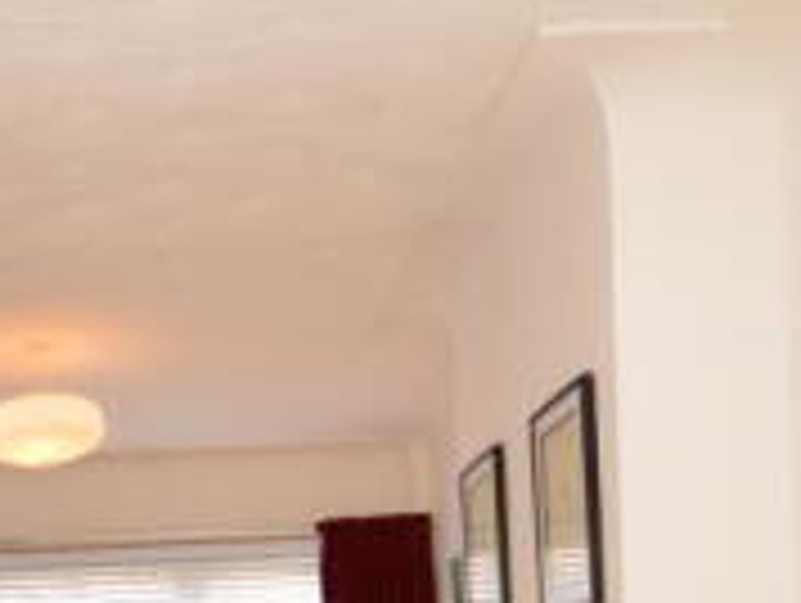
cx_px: 158
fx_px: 1228
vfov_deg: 24.8
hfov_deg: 35.0
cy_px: 734
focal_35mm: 53
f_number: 4.5
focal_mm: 10
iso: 400
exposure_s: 1/80
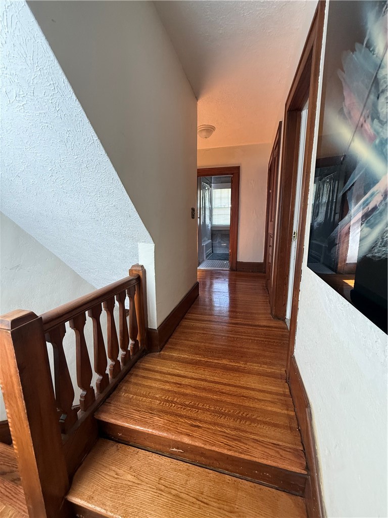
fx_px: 209
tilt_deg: -10.6
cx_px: 194
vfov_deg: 102.1
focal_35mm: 14
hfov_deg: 85.7
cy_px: 259
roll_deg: +0.7
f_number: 2.2
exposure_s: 1/99
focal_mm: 2.22
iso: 250
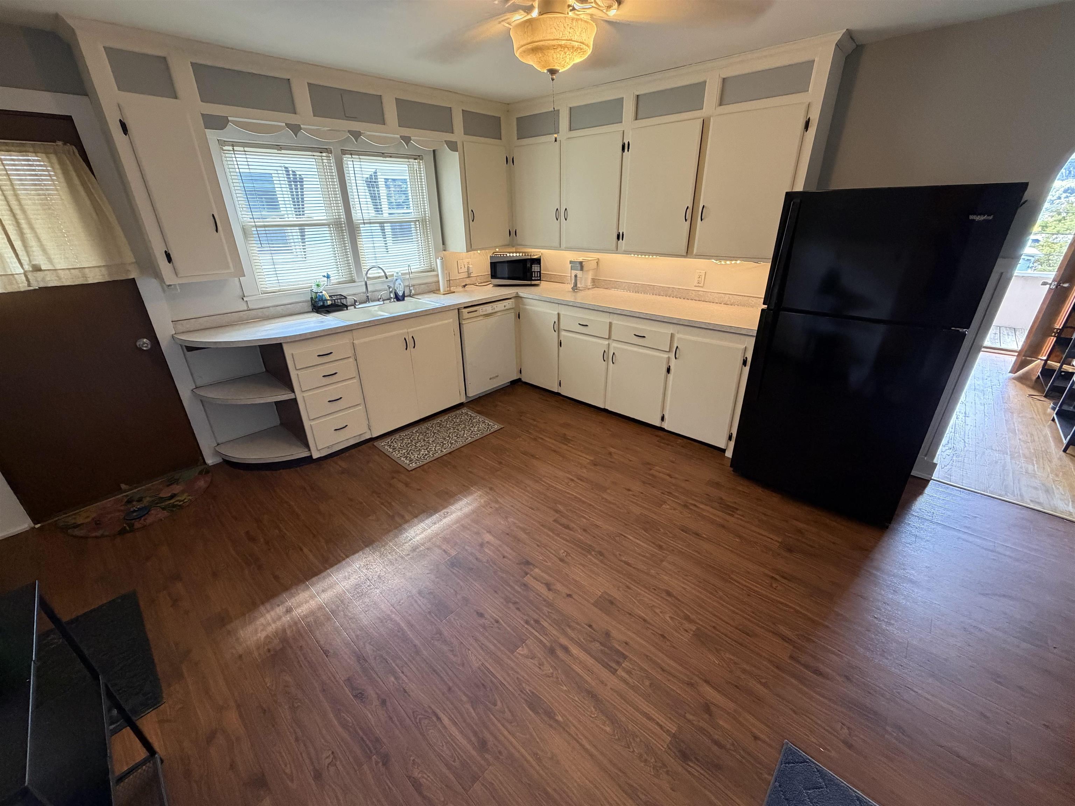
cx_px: 538
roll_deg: +1.2
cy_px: 403
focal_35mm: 14
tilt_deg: -24.5
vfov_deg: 85.7
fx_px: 435
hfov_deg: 102.1
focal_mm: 2.22
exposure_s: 1/60
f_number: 2.2
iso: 400
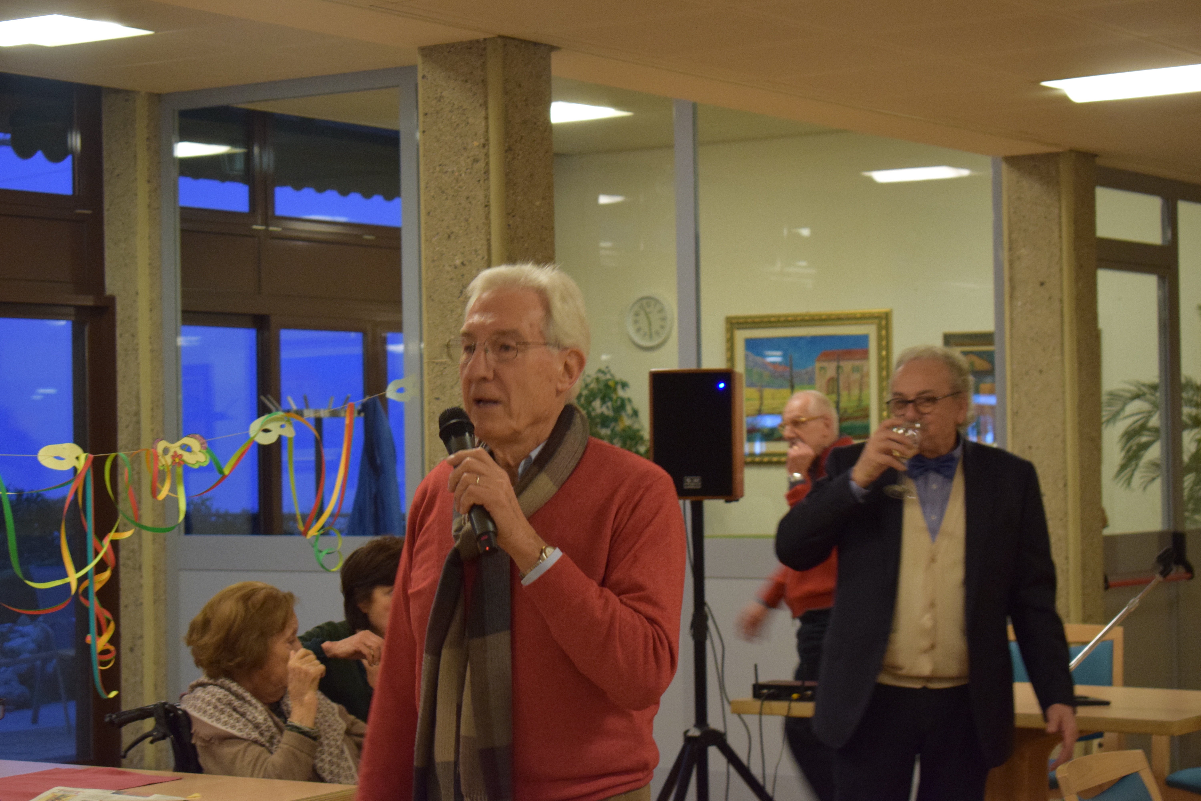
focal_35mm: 82
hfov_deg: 24.6
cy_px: 400
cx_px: 600
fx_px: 2752
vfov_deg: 16.6
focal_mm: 55
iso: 1250
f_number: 5.6
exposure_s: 1/30
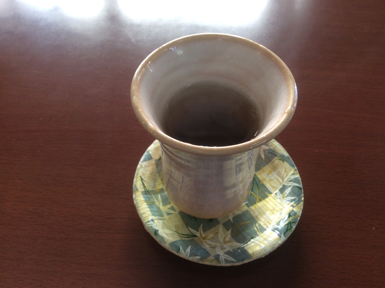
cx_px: 192
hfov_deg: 56.9
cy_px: 144
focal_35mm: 32
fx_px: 355
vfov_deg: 44.0
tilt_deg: -51.7
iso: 50
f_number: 2.4
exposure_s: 1/24
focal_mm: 3.3
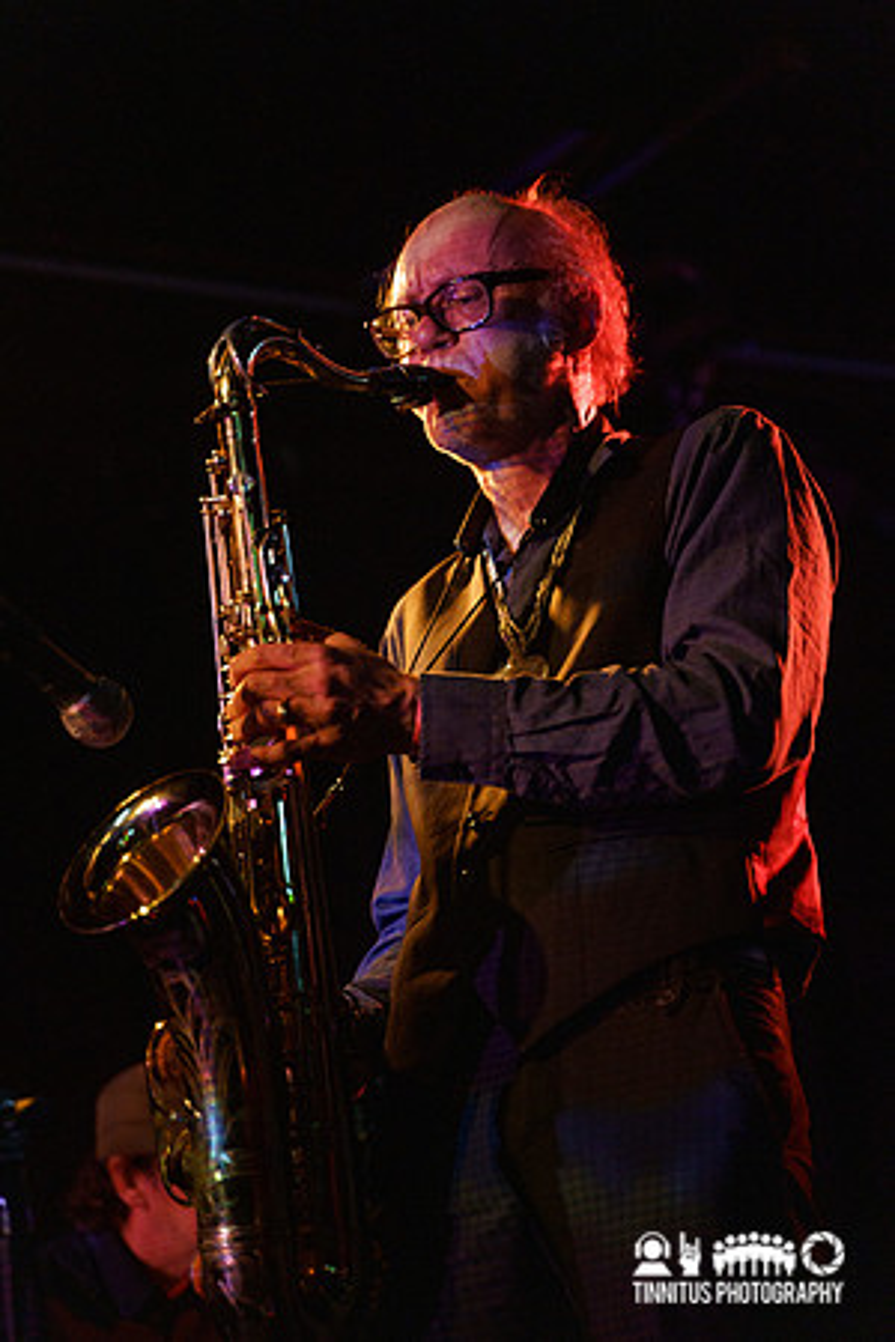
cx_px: 448
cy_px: 671
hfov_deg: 18.2
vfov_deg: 27.0
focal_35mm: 75
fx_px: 2797
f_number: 2.8
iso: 6400
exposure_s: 1/100
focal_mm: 75
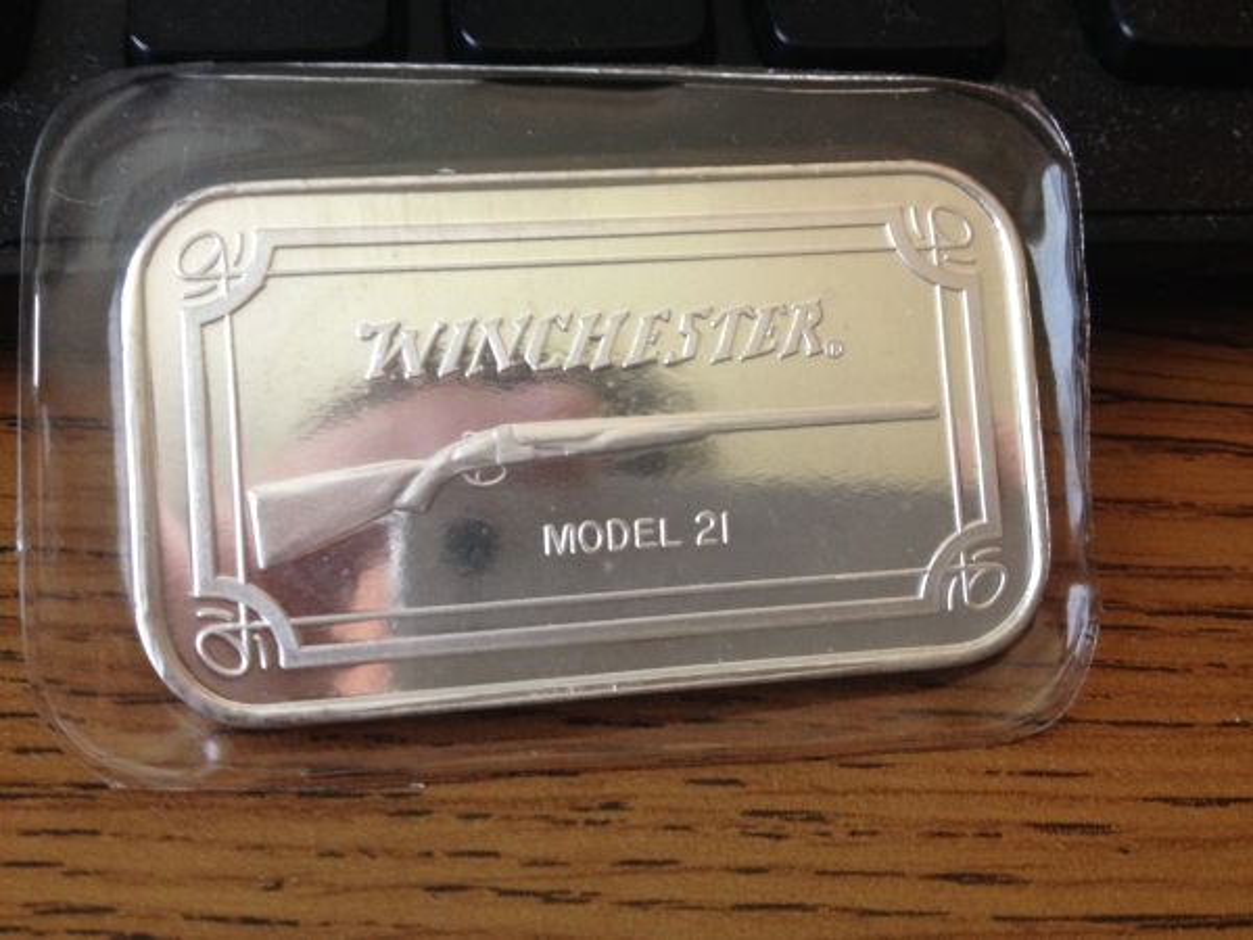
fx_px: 1267
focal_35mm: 35
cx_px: 626
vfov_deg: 40.7
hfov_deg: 52.6
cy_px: 470
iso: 200
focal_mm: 4.28
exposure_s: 1/20
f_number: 2.4
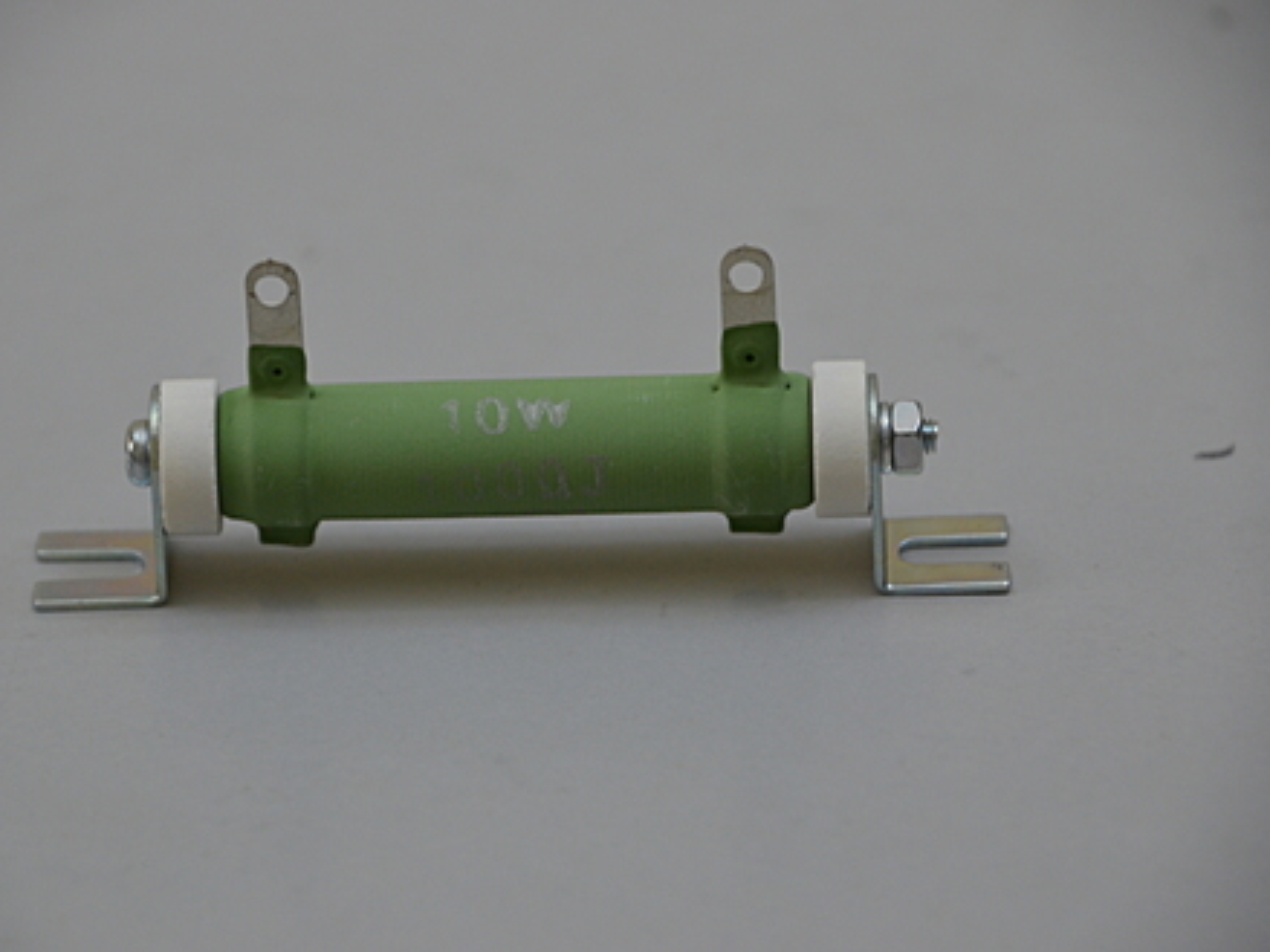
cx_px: 555
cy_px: 476
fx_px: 13241
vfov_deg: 4.1
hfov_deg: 5.5
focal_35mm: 361
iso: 800
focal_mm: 220
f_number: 6.3
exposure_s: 1/125
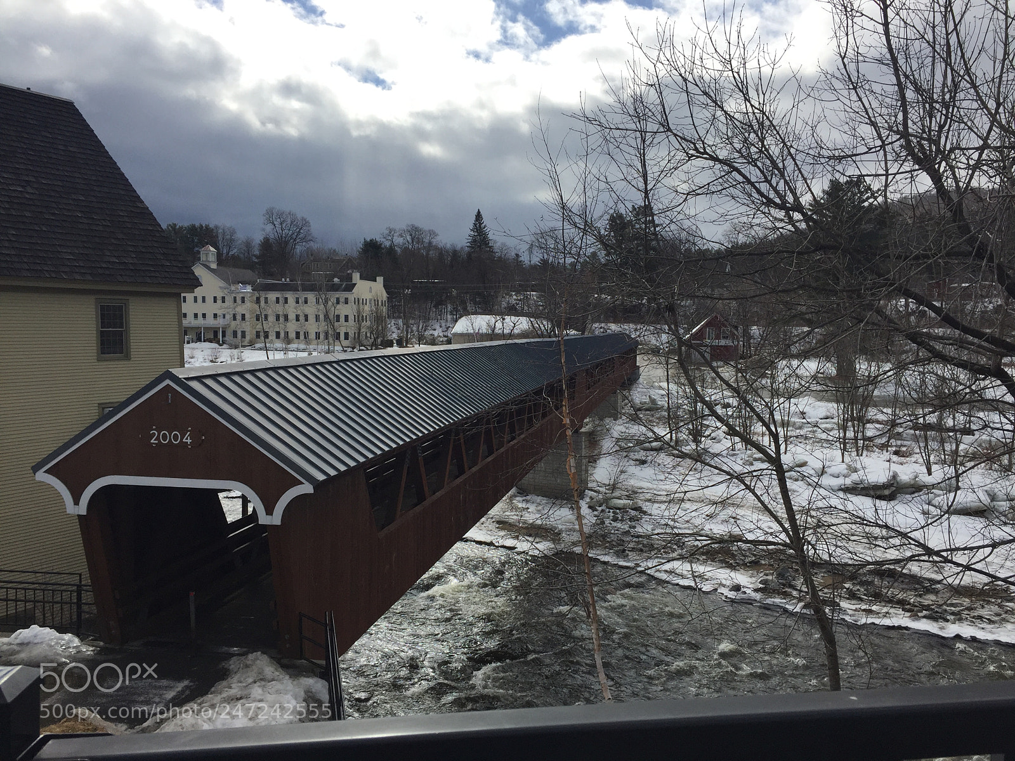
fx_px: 850
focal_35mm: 29
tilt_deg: -3.4
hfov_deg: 61.7
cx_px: 508
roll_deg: -1.2
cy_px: 380
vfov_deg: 48.2
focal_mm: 4.15
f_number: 2.2
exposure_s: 1/4405
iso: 32
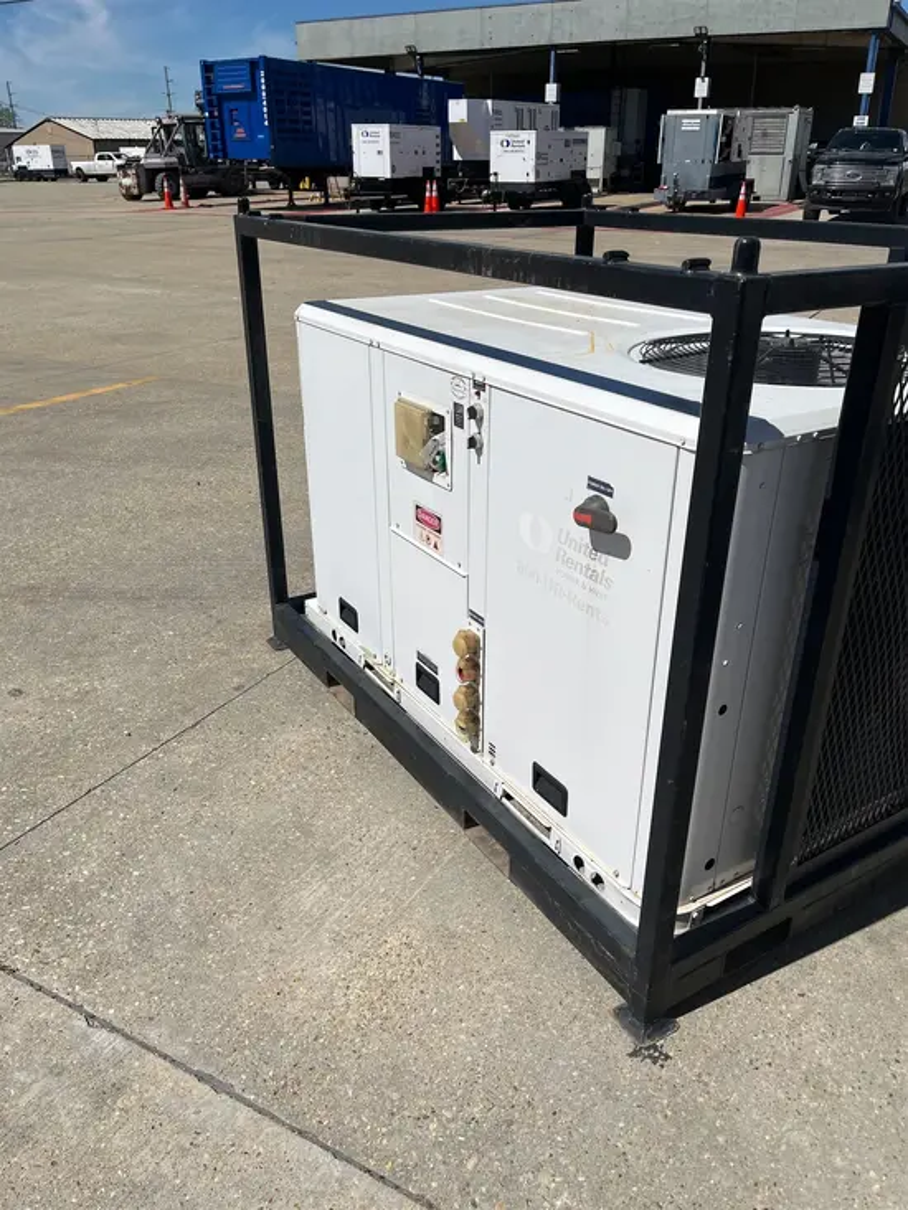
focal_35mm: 26
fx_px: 909
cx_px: 454
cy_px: 605
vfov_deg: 67.3
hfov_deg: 53.1
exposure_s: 1/10870
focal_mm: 5.1
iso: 50
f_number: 1.6
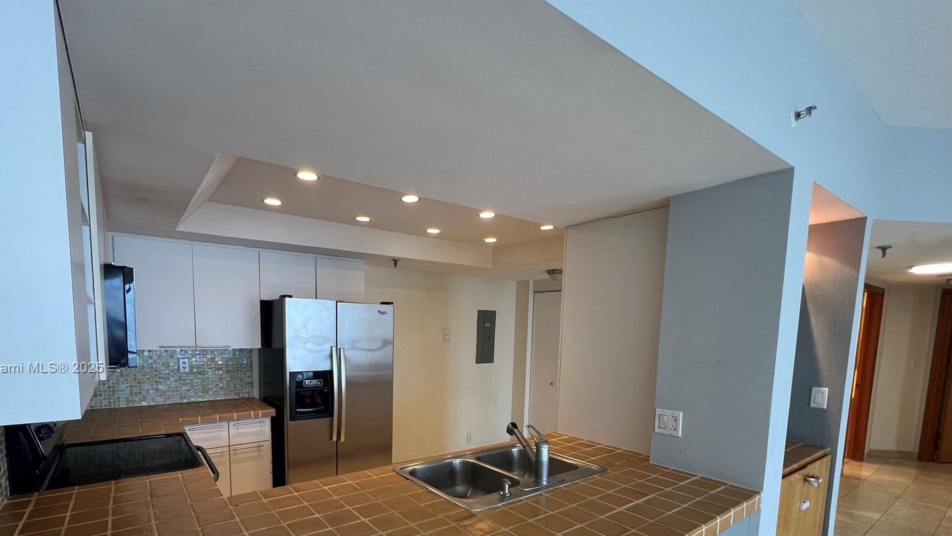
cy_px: 369
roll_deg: -1.1
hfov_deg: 99.0
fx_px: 404
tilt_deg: -6.1
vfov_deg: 64.9
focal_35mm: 16
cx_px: 426
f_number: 1.8
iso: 160
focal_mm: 1.57
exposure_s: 1/60
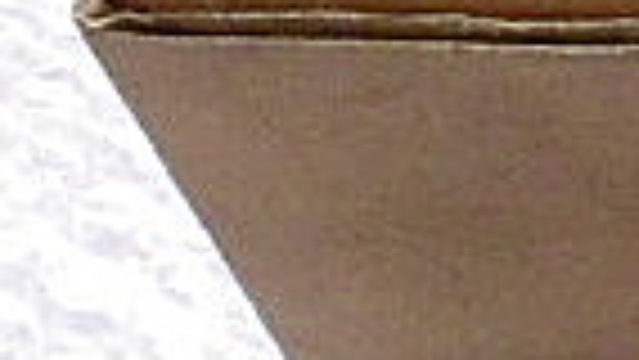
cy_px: 364
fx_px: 2915
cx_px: 1292
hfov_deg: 11.3
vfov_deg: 7.0
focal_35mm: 172
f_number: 3.1
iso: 1000
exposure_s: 1/60
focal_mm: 6.3
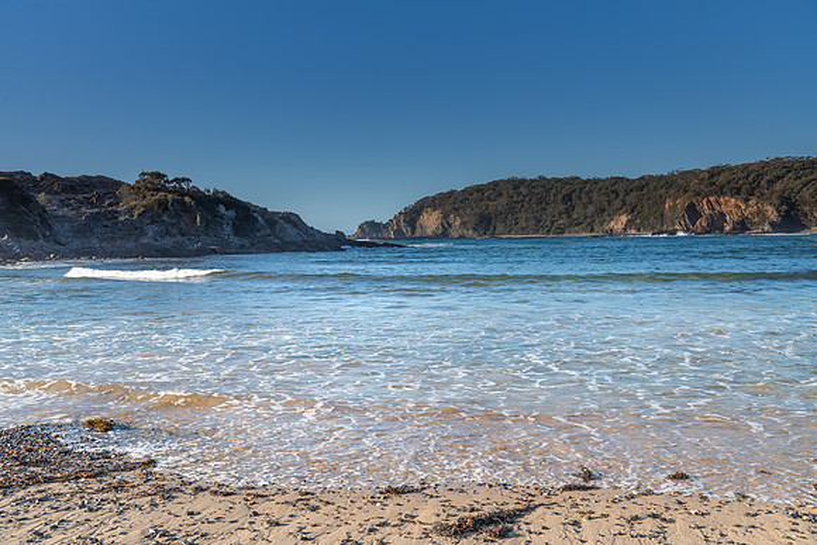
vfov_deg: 38.8
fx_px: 773
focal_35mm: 34
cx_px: 408
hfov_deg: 55.7
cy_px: 272
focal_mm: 34
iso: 31
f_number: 8
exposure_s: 1/15
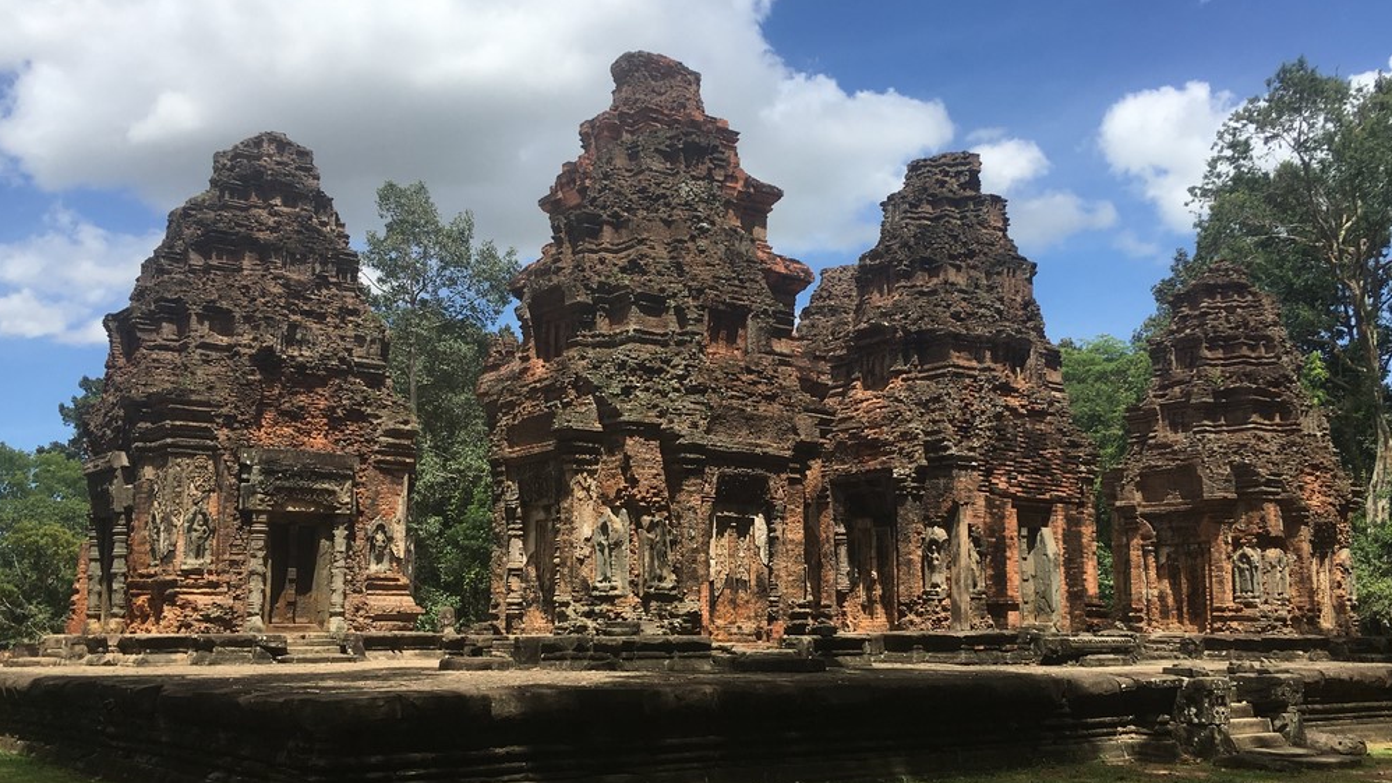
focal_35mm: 38
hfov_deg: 52.8
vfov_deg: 31.1
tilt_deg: +7.3
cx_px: 717
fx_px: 1402
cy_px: 458
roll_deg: -0.4
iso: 25
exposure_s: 1/1672
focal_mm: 4.15
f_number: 2.2
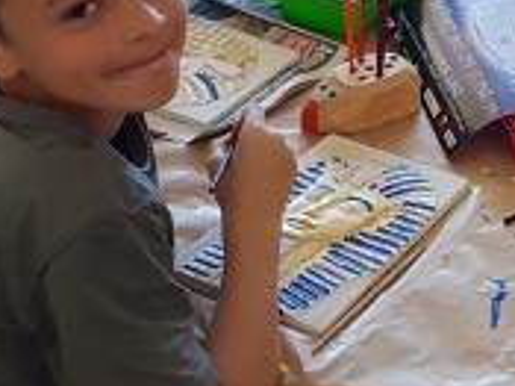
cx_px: 689
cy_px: -100
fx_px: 1412
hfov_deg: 19.0
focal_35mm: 95
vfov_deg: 14.9
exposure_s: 1/50
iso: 100
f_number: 1.7
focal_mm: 4.2
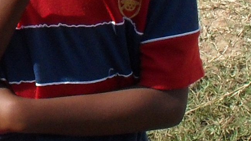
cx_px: -193
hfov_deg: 9.8
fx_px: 1391
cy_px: -216
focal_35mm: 209
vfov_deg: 5.6
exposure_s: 1/180
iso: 80
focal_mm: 6.3
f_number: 8.3
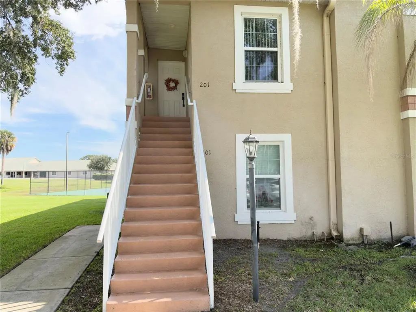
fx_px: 288
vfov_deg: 56.8
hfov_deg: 71.6
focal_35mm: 24
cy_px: 156
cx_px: 208
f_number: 1.8
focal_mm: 6.93
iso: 100
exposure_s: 1/1980
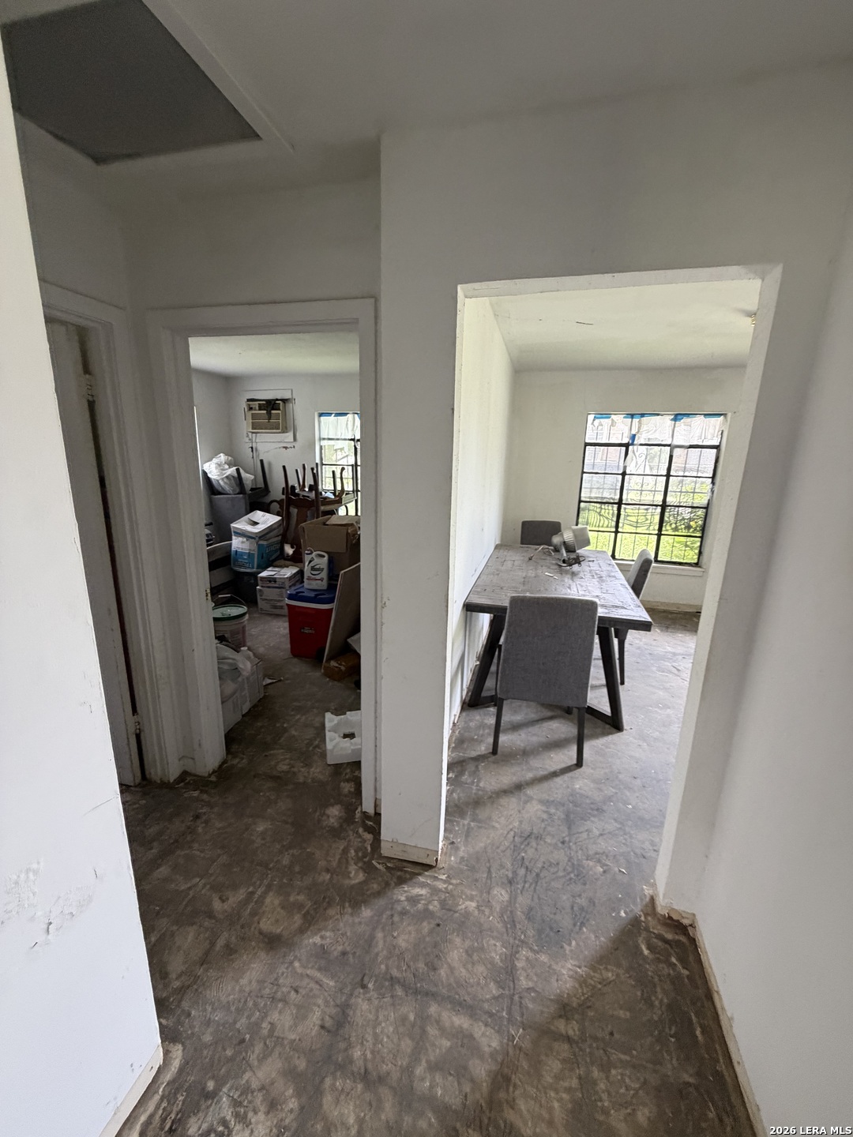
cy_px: 568
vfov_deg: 102.1
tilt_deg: -11.0
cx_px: 426
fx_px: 460
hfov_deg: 85.7
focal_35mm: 14
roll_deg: -3.6
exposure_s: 1/65
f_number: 2.2
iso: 320
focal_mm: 2.22
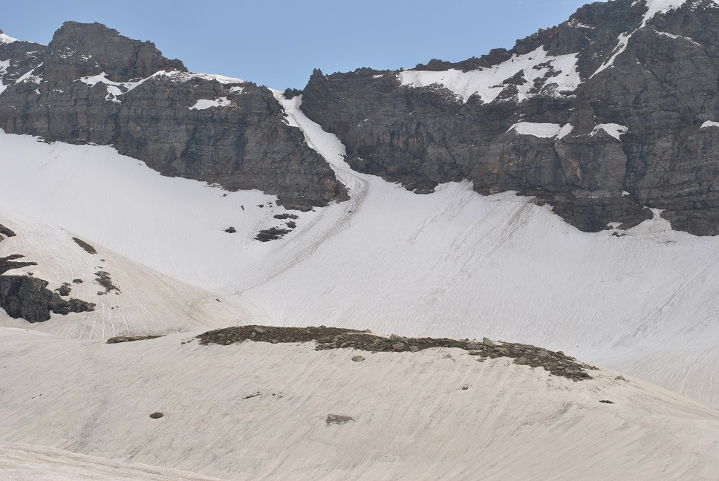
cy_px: 240
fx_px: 1350
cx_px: 360
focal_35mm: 68
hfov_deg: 29.8
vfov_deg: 20.2
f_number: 9
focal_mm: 45
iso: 100
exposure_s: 1/320
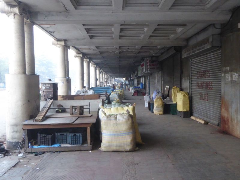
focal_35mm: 36
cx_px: 120
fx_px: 250
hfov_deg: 51.4
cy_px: 90
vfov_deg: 39.7
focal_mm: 6.3
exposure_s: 1/60
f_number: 3.7
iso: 640
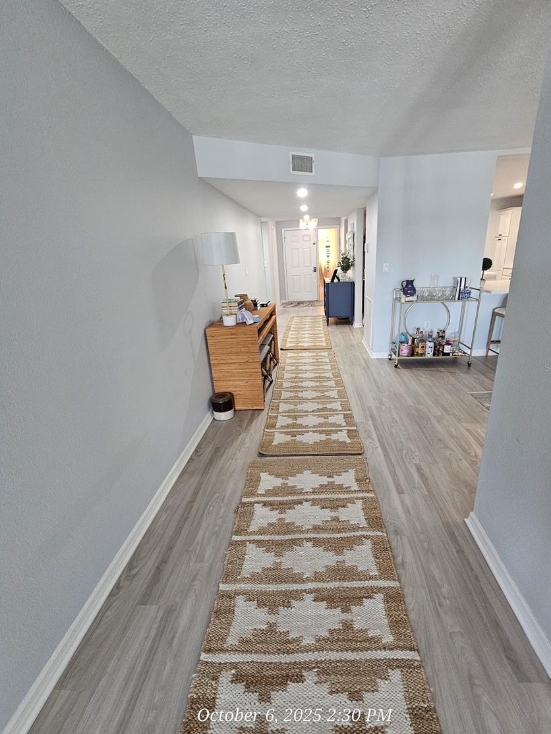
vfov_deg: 102.1
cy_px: 367
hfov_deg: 85.6
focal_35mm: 14
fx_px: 297
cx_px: 295
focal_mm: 2.2
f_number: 2.2
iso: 320
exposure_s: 1/40
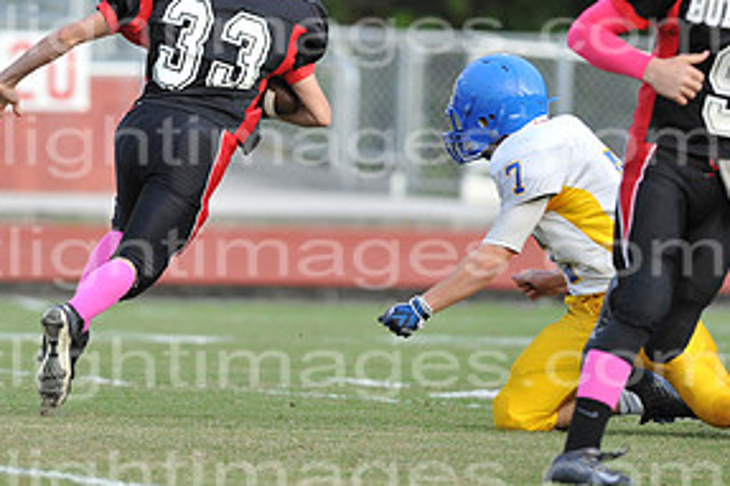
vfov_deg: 2.3
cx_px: 150
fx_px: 12281
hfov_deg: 3.4
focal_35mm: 606
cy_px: 92
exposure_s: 1/1250
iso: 1000
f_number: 4
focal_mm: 300
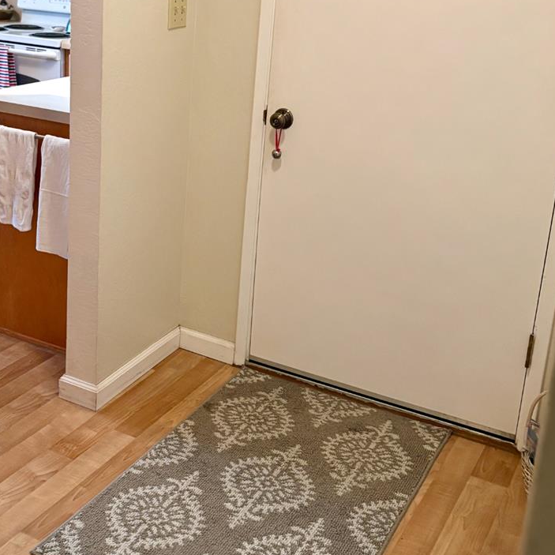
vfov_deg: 34.4
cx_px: 163
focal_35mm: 49
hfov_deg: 34.2
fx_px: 889
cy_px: 190
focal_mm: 5.96
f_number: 1.6
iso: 320
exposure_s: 1/60
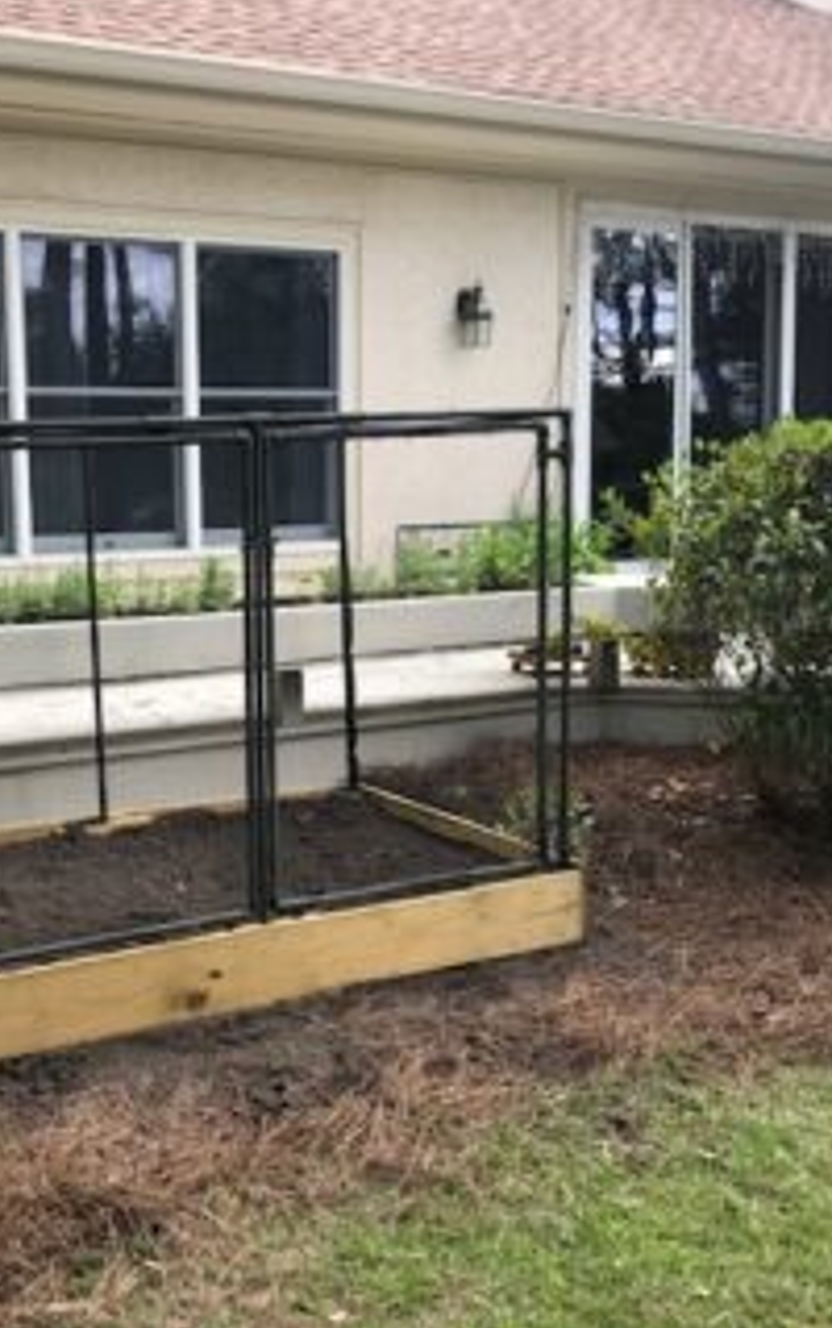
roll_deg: +1.9
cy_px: 660
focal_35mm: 40
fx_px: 1448
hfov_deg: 31.6
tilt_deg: -7.0
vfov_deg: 49.2
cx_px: 229
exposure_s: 1/356
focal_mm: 3.99
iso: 20
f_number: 1.8
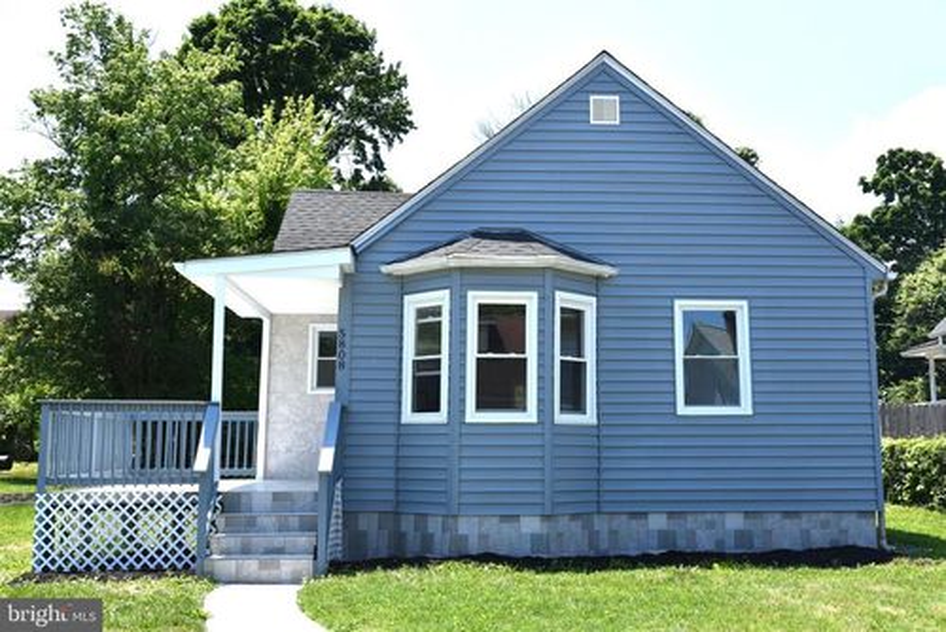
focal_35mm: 38
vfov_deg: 35.1
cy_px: 316
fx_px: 999
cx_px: 473
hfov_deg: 50.7
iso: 200
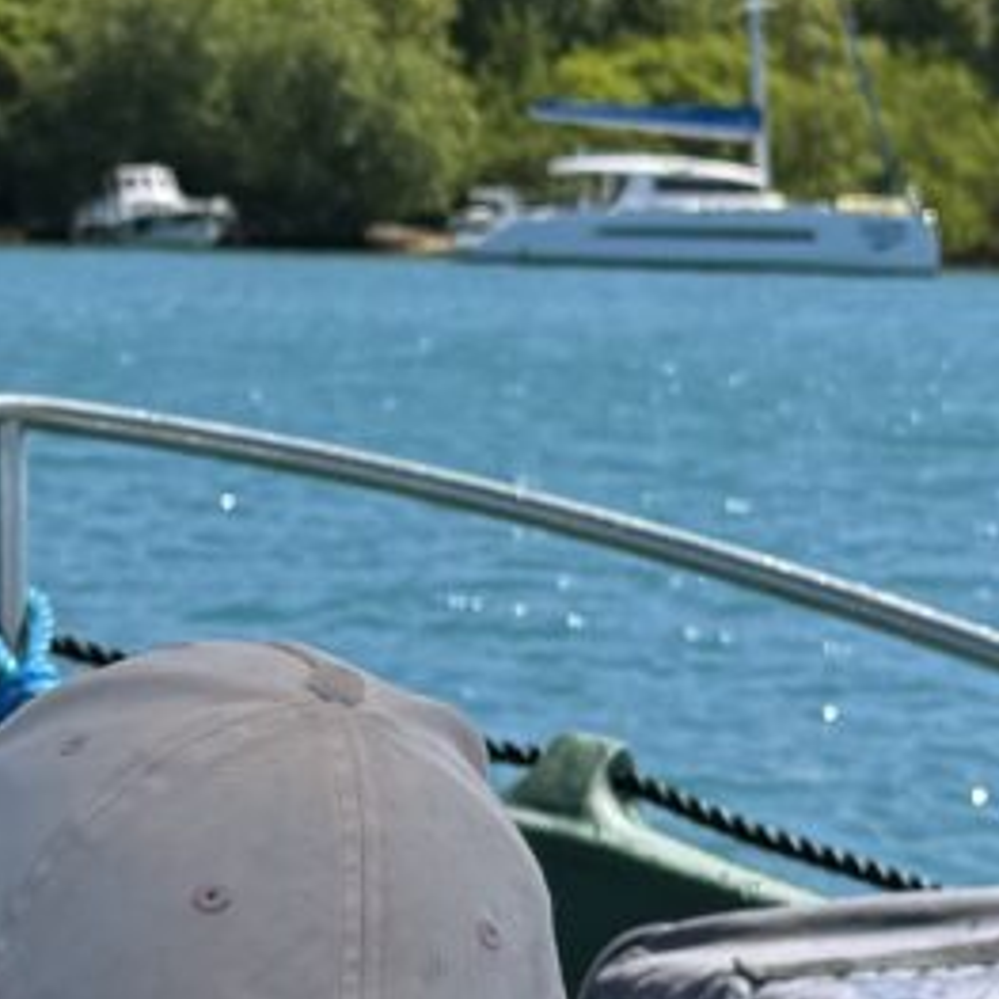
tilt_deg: -4.2
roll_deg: -1.9
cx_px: 334
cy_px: 581
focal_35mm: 155
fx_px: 5061
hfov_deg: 11.3
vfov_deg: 11.3
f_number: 1.78
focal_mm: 6.76
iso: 80
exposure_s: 1/3759
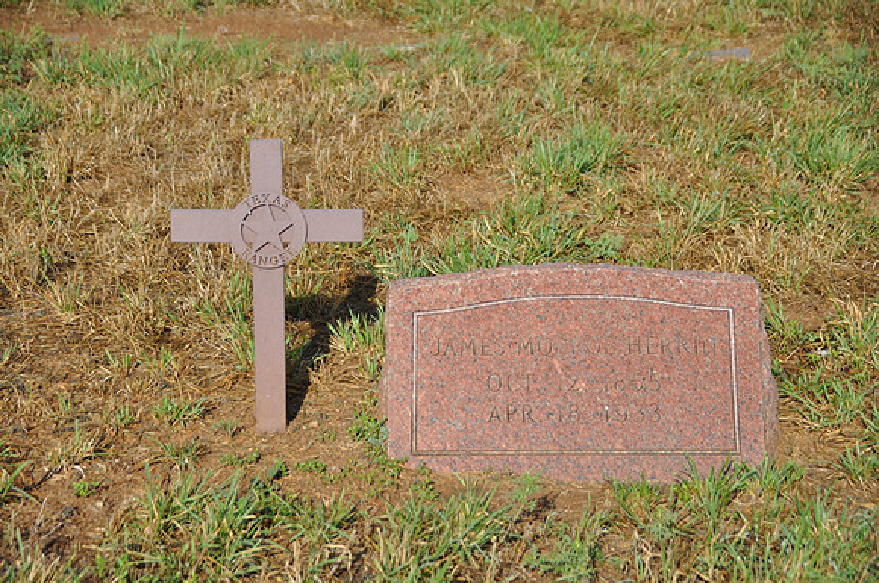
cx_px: 440
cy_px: 292
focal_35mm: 117
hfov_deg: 17.5
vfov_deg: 11.7
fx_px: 2853
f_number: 5.6
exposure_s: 1/500
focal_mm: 78
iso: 200
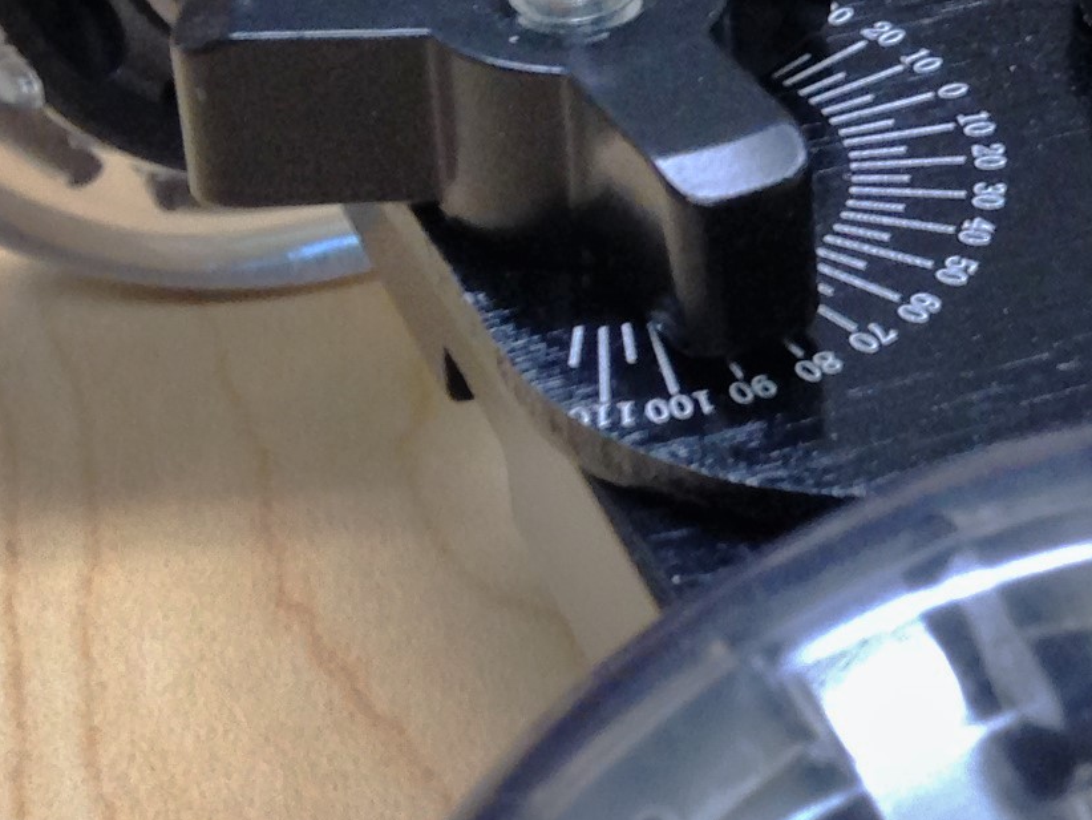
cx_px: 1464
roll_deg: -2.7
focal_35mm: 131
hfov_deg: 14.4
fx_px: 4134
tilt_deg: -34.5
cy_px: 72
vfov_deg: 11.2
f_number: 2.4
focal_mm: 4.12
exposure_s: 1/20
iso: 125
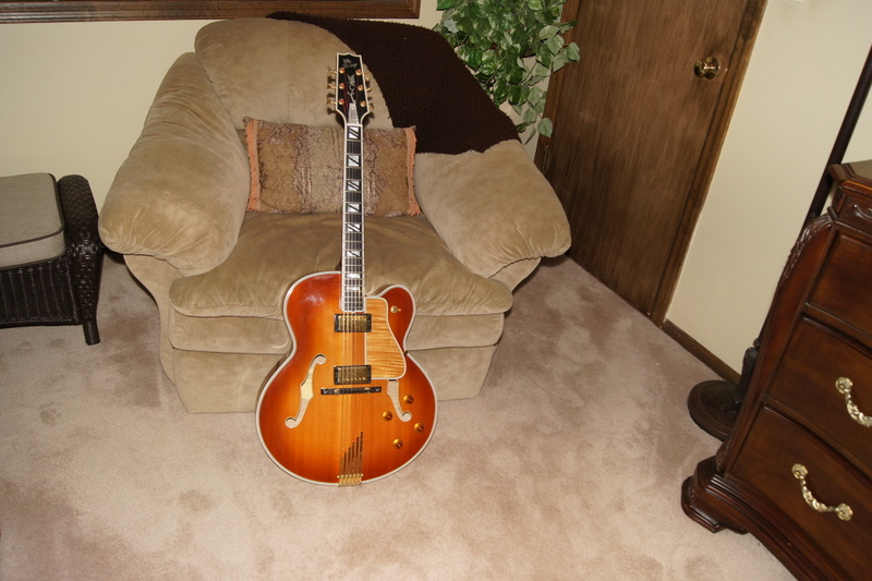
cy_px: 290
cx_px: 436
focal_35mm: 27
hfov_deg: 67.4
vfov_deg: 47.9
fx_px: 654
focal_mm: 18
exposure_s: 1/125
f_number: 5.6
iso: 200
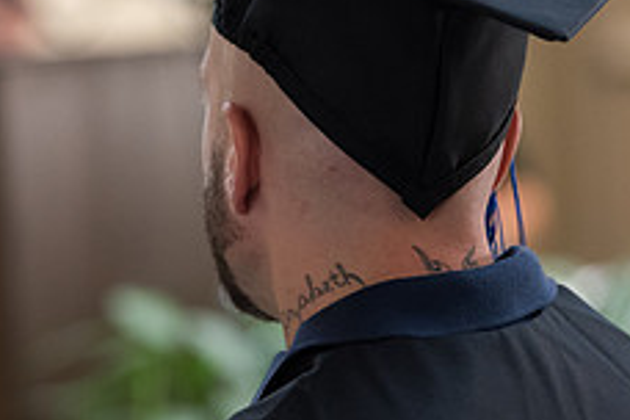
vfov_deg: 4.3
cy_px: 70
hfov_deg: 6.5
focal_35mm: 318
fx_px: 5565
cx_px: 218
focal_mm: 125
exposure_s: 1/200
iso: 3200
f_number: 3.2
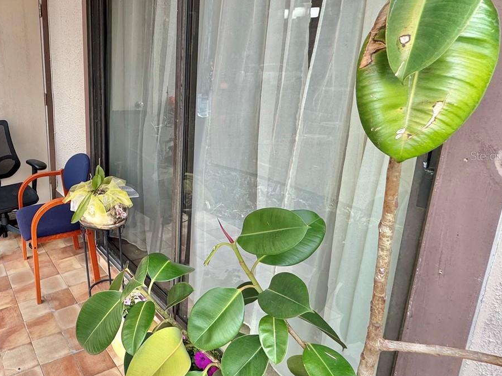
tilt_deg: -14.9
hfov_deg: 61.4
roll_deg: +1.8
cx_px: 75
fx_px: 363
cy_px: 156
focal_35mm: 25
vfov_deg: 54.6
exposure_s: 1/108
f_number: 2.2
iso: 40
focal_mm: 2.22
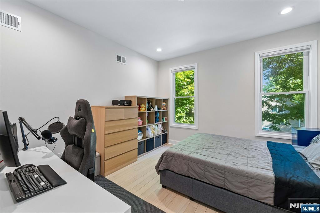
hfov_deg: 104.3
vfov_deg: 81.2
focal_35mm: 14
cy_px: 106
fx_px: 124
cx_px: 160
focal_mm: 14
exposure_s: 1/60
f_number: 7.1
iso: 2000
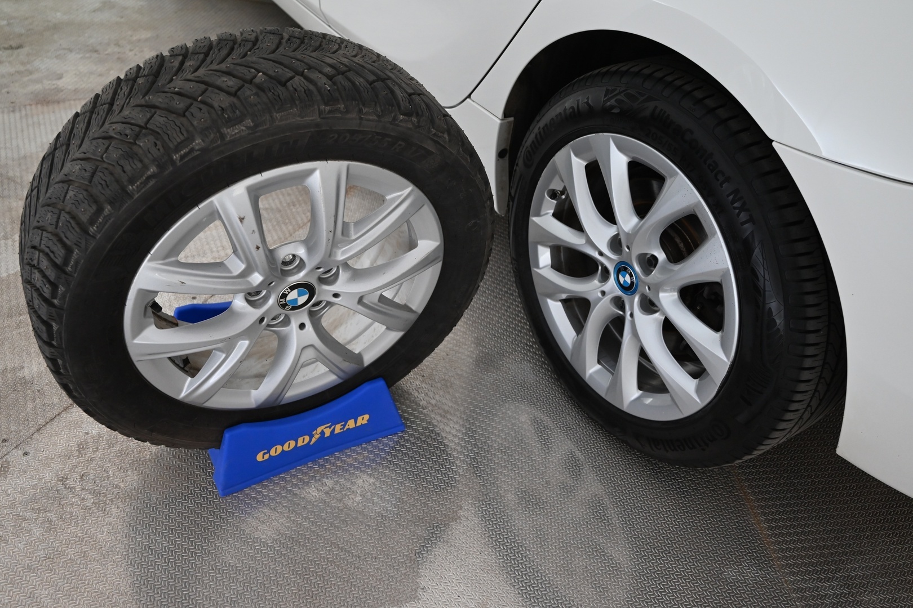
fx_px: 773
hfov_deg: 61.1
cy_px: 304
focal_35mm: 30
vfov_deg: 43.0
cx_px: 456
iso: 2000
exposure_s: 1/125
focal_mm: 30.5
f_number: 4.8
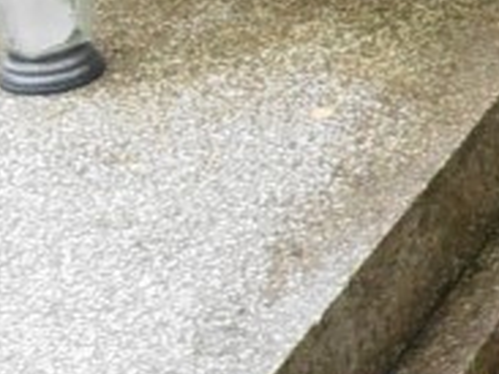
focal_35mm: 189
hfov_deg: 8.7
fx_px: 2723
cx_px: 1486
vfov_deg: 7.8
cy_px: -76
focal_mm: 4.2
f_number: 3
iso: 80
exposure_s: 1/100
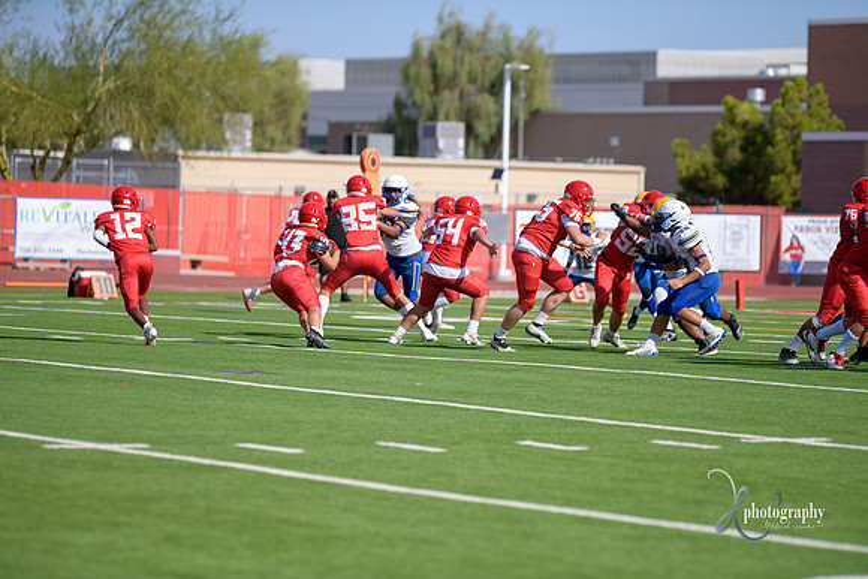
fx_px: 4341
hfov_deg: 11.4
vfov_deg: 7.6
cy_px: 290
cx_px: 434
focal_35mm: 180
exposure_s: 1/3200
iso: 200
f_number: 2.8
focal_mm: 180
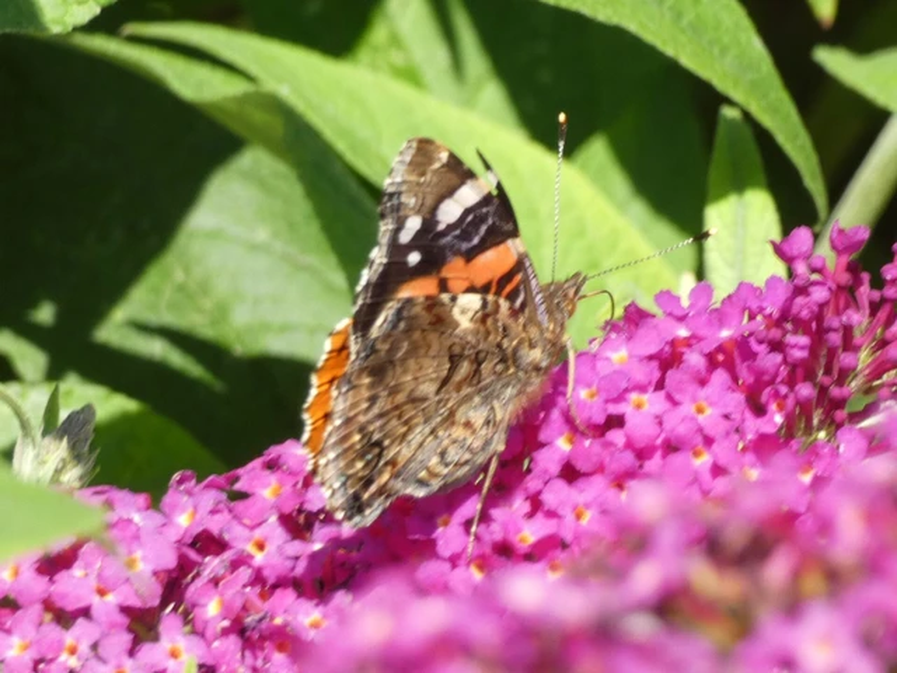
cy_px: 336
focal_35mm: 236
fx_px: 6115
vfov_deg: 6.3
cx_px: 448
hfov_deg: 8.4
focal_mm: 42.3
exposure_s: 1/80
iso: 100
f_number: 5.5
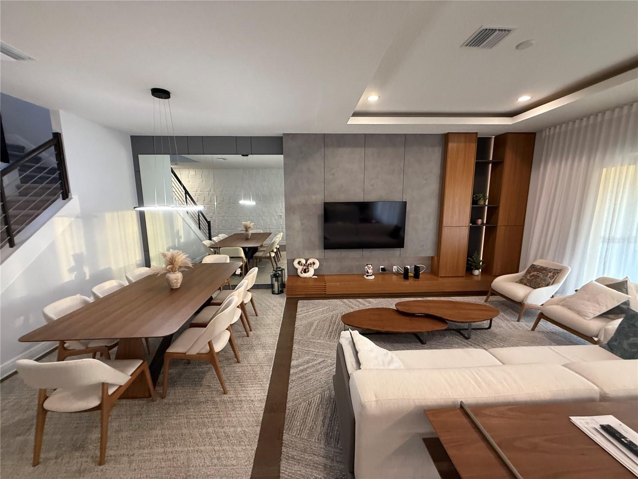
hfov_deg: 102.1
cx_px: 319
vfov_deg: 85.7
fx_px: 258
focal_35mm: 14
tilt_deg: -7.9
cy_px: 240
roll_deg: +1.0
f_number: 2.2
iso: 320
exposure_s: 1/60
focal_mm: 2.22
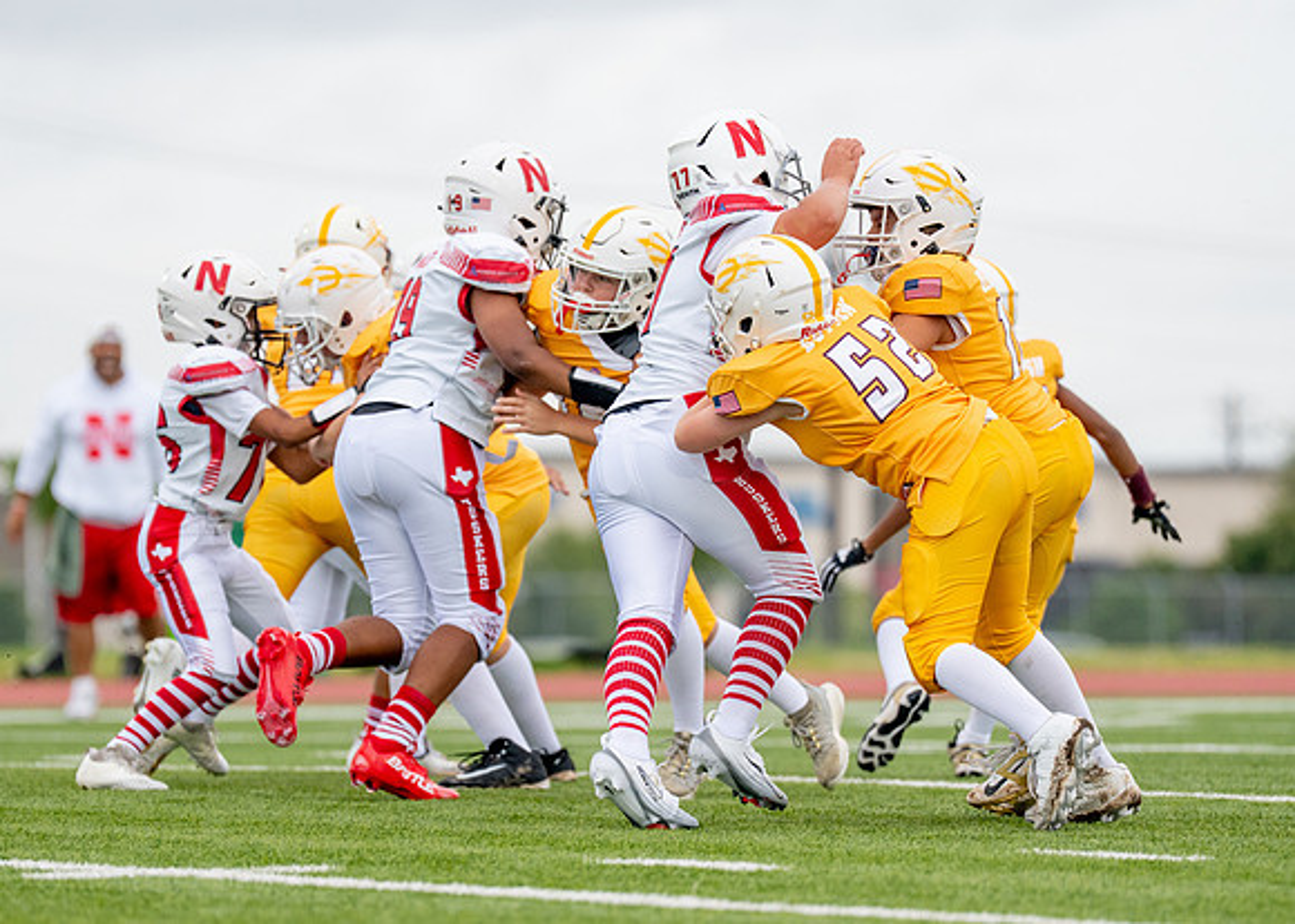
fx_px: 11857
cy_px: 567
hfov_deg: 6.3
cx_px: 547
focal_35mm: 322
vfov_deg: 4.5
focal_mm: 200
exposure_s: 1/2000
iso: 500
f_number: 2.8
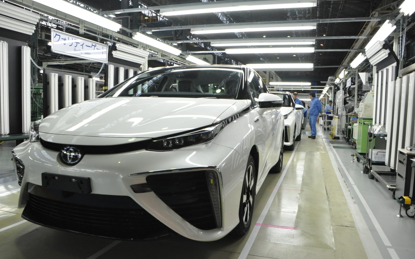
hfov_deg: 66.5
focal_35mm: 28
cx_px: 206
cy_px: 137
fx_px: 317
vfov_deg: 44.5
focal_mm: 18
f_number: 7.1
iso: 1600
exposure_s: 1/200
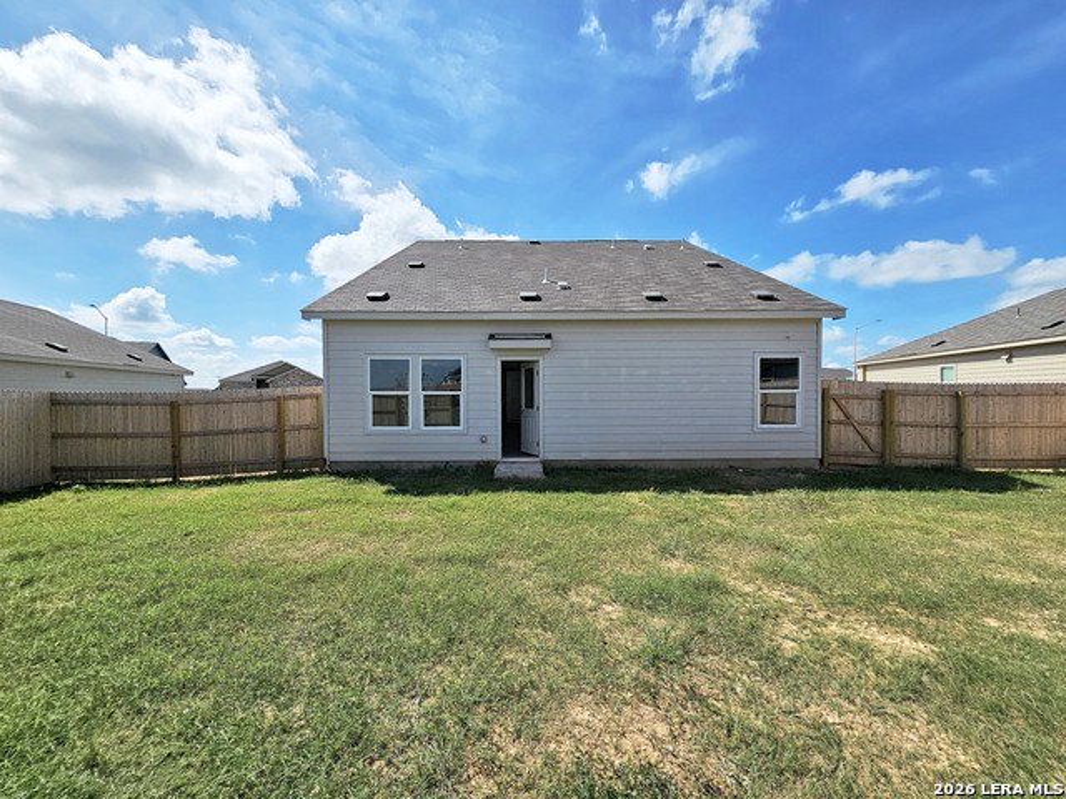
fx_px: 400
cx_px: 533
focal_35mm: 13
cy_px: 400
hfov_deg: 106.2
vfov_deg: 89.9
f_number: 2.2
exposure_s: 1/4010
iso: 50
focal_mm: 2.2
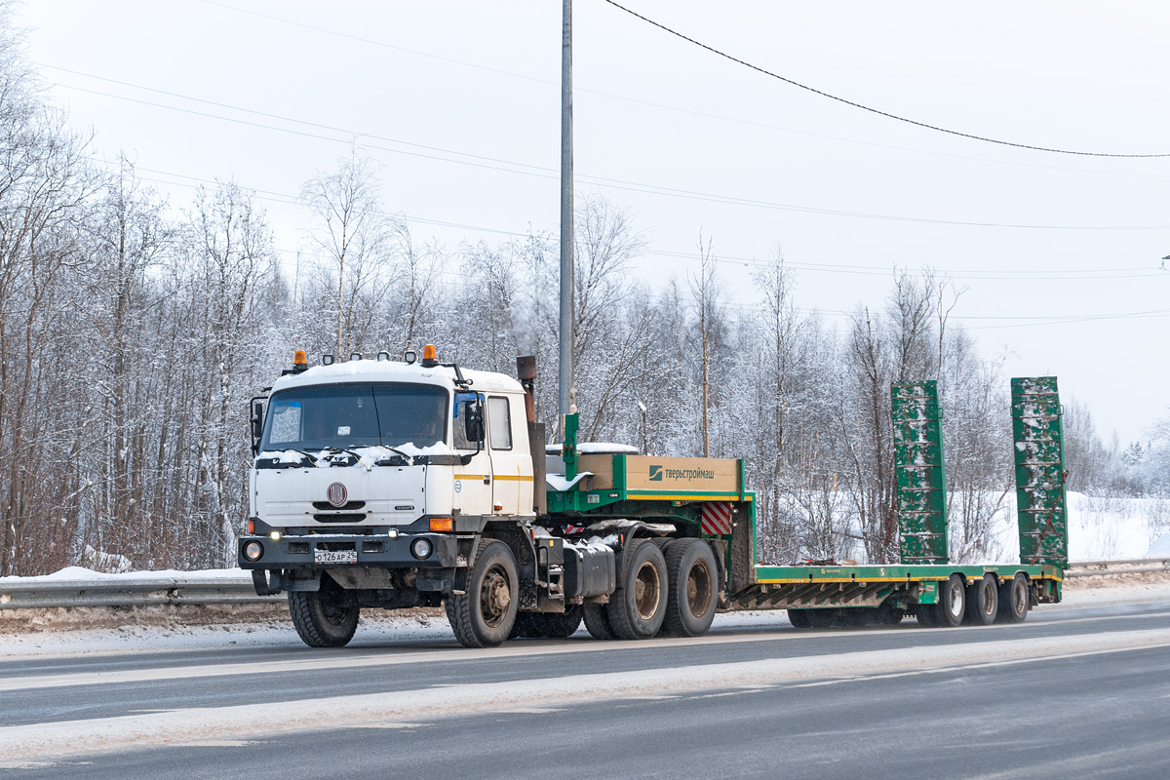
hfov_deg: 23.6
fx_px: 2795
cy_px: 390
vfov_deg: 15.9
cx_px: 585
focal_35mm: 86
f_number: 7.1
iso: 640
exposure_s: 1/500
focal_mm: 86
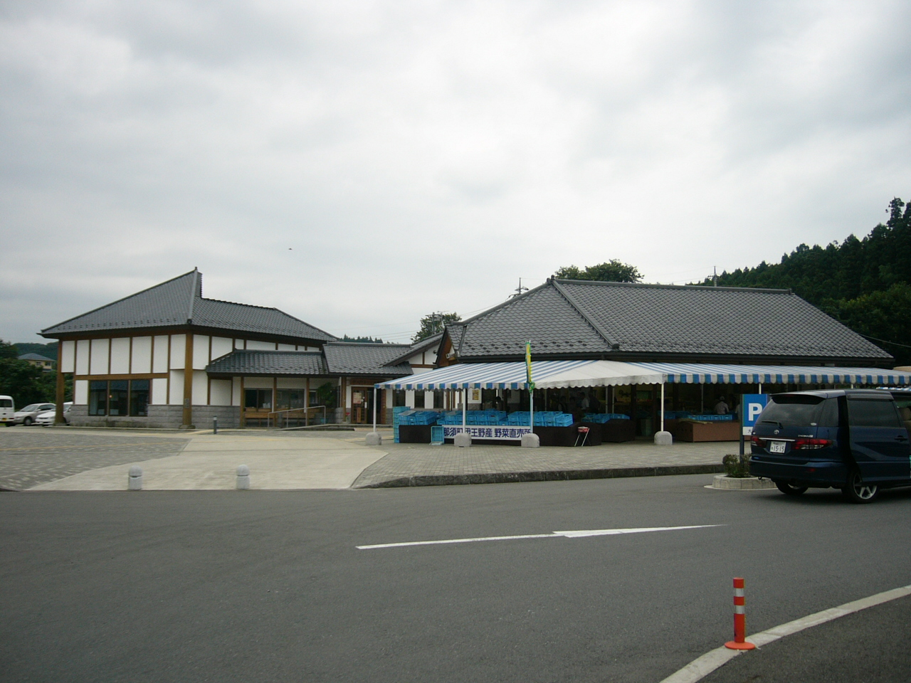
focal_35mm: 35
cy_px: 342
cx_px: 456
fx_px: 921
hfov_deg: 52.6
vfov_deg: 40.7
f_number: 2.8
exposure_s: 1/250
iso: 50
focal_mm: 5.8
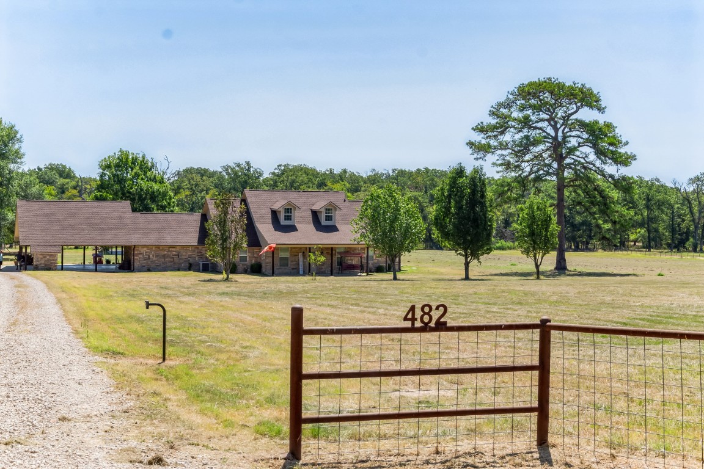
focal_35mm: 57
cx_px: 352
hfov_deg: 35.1
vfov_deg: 23.8
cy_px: 234
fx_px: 1115
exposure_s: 1/250
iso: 100
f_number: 8
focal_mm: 38
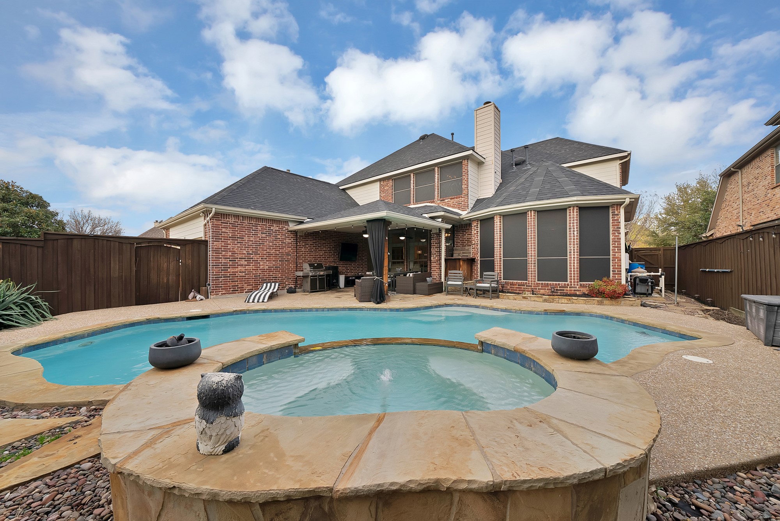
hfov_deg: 112.6
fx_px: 260
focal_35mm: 12
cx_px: 390
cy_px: 260
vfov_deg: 90.1
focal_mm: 12
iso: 640
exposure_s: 1/80
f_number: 9
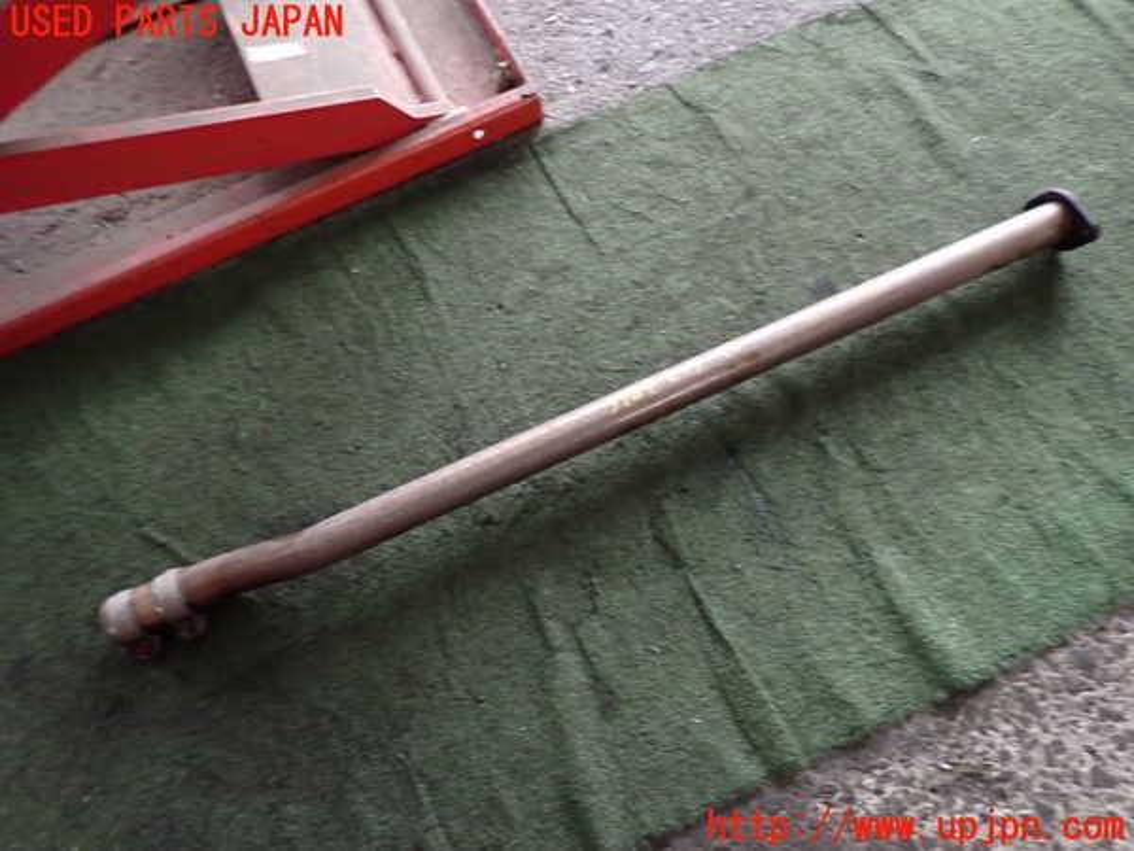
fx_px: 819
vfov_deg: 54.9
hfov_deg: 69.4
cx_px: 567
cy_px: 426
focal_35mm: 25
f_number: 2
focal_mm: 4.5
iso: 640
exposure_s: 1/30
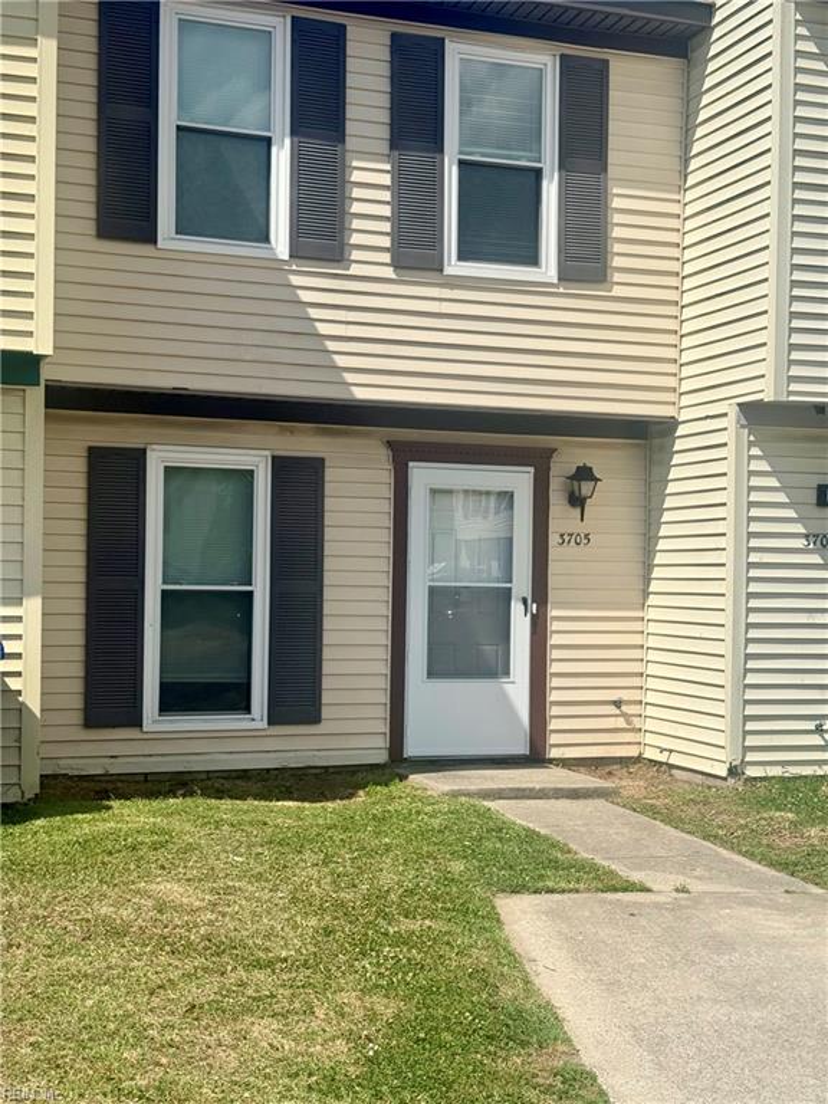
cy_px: 552
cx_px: 414
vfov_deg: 39.7
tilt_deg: +1.0
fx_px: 1531
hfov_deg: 30.3
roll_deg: -1.3
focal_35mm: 48
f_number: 1.78
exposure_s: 1/7874
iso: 64
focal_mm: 6.76
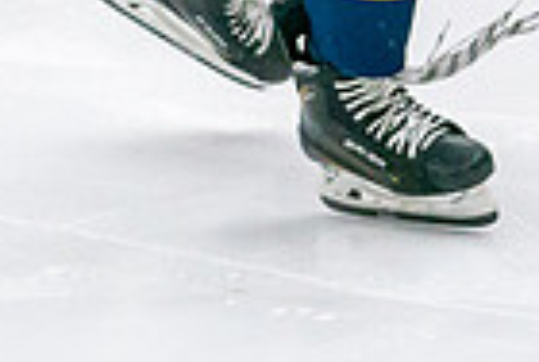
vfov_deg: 3.0
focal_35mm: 464
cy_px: -346
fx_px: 6962
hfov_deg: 4.4
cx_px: 311
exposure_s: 1/1250
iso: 3200
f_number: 2.8
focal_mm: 70
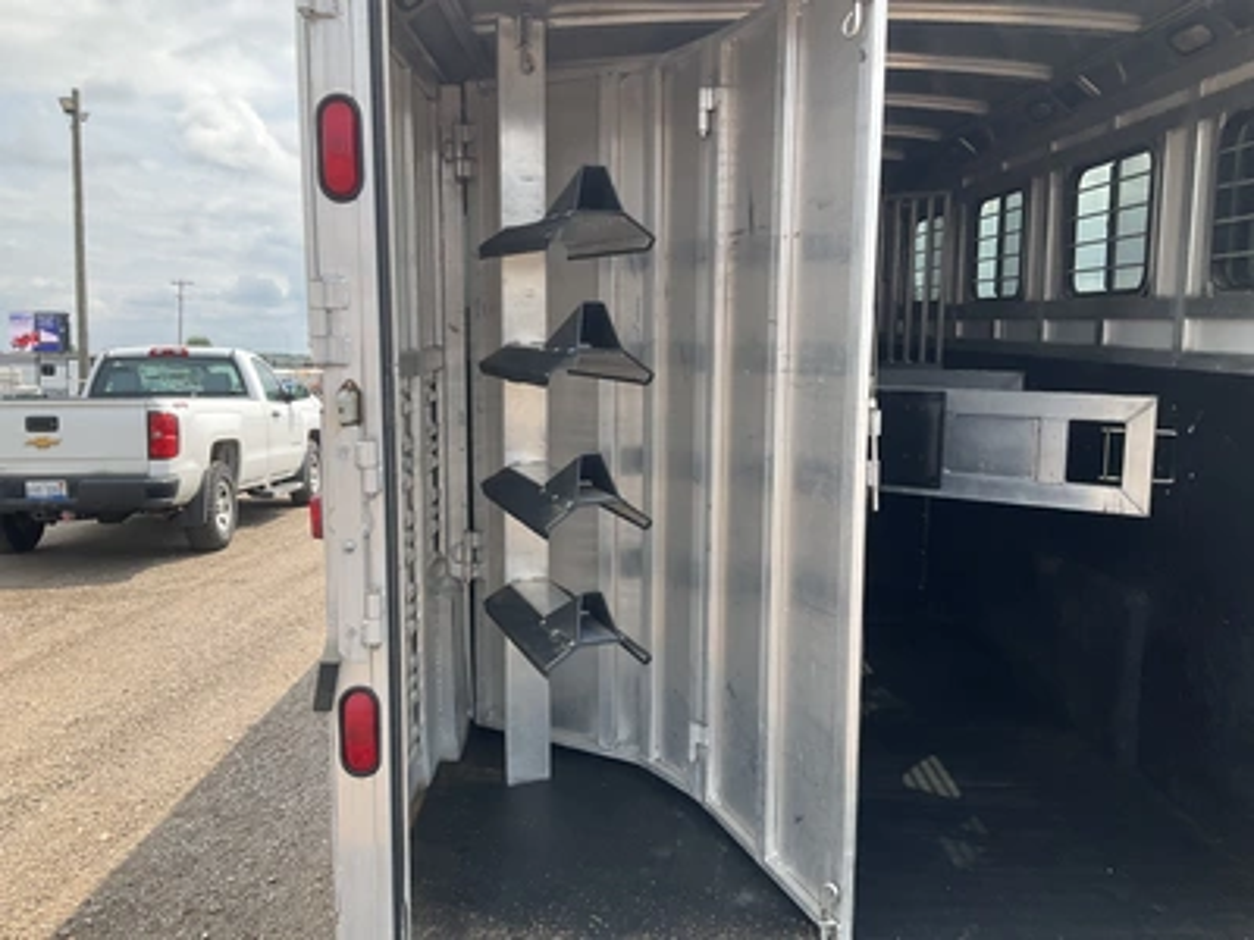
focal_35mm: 29
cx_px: 627
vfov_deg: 48.2
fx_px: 1051
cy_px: 470
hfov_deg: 61.7
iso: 25
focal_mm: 3
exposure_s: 1/657
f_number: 1.8
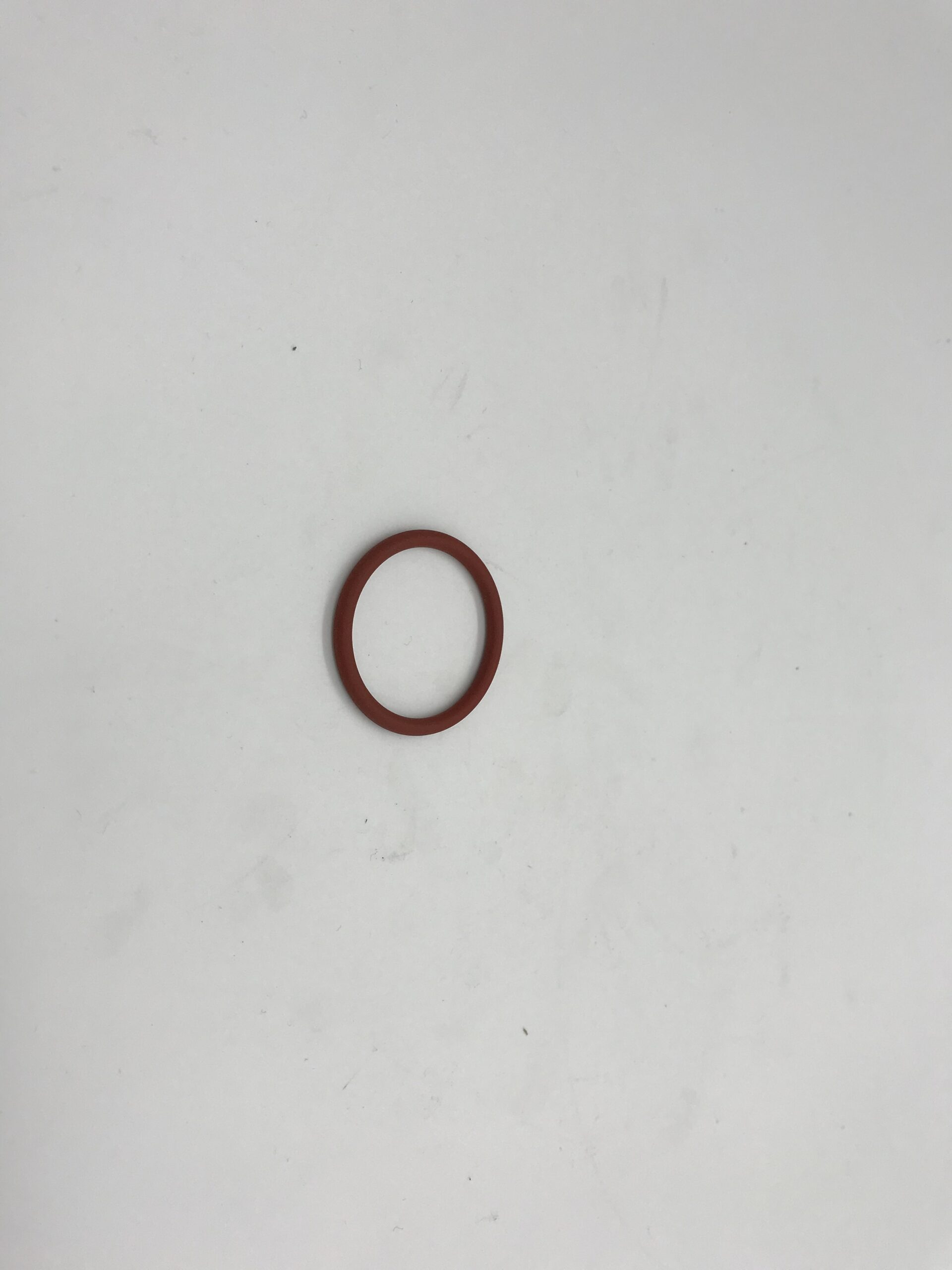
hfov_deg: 49.7
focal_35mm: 28
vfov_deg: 63.4
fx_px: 1027
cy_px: 635
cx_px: 476
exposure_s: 1/577
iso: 20
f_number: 1.8
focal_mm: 3.99
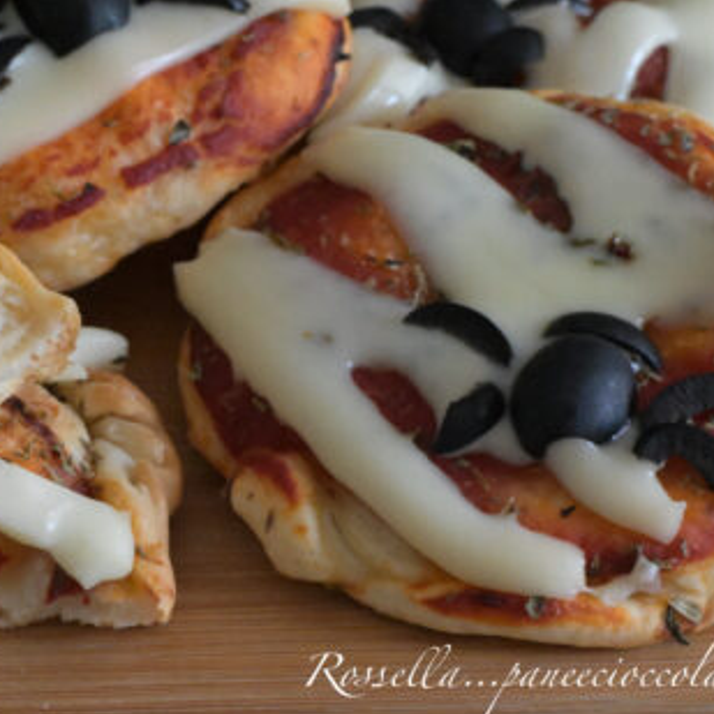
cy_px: 237
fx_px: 2404
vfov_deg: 16.9
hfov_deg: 16.7
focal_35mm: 103
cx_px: 95
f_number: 8
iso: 6400
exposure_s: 1/250
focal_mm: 35
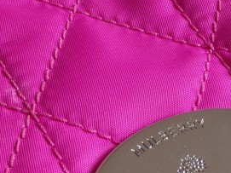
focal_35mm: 121
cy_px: 61
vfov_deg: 12.2
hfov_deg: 16.3
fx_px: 807
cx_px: 82
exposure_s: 1/60
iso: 100
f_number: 3.4
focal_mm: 5.3
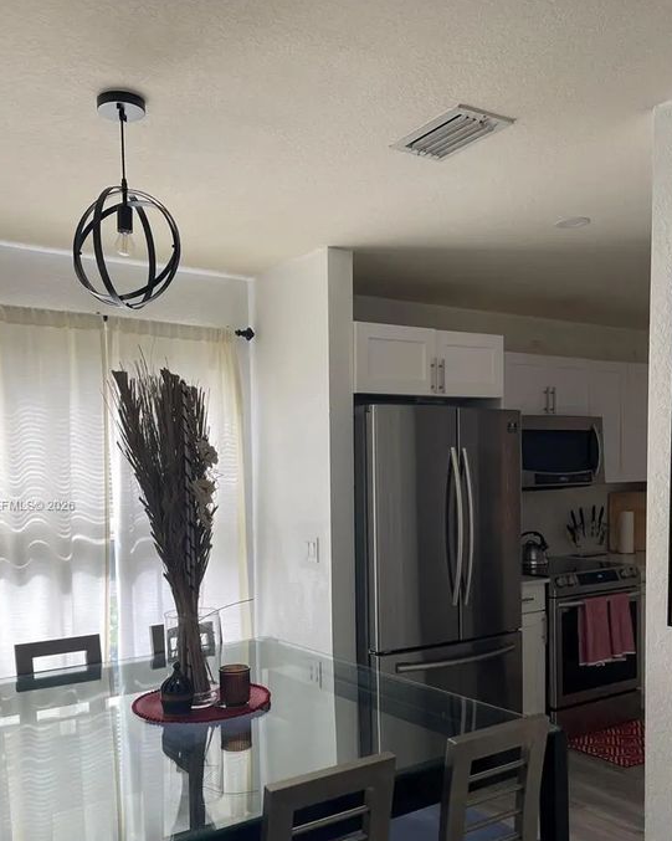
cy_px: 506
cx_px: 308
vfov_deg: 55.3
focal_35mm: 32
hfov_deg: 45.7
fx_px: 796
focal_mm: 5.1
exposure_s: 1/121
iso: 64
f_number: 1.6
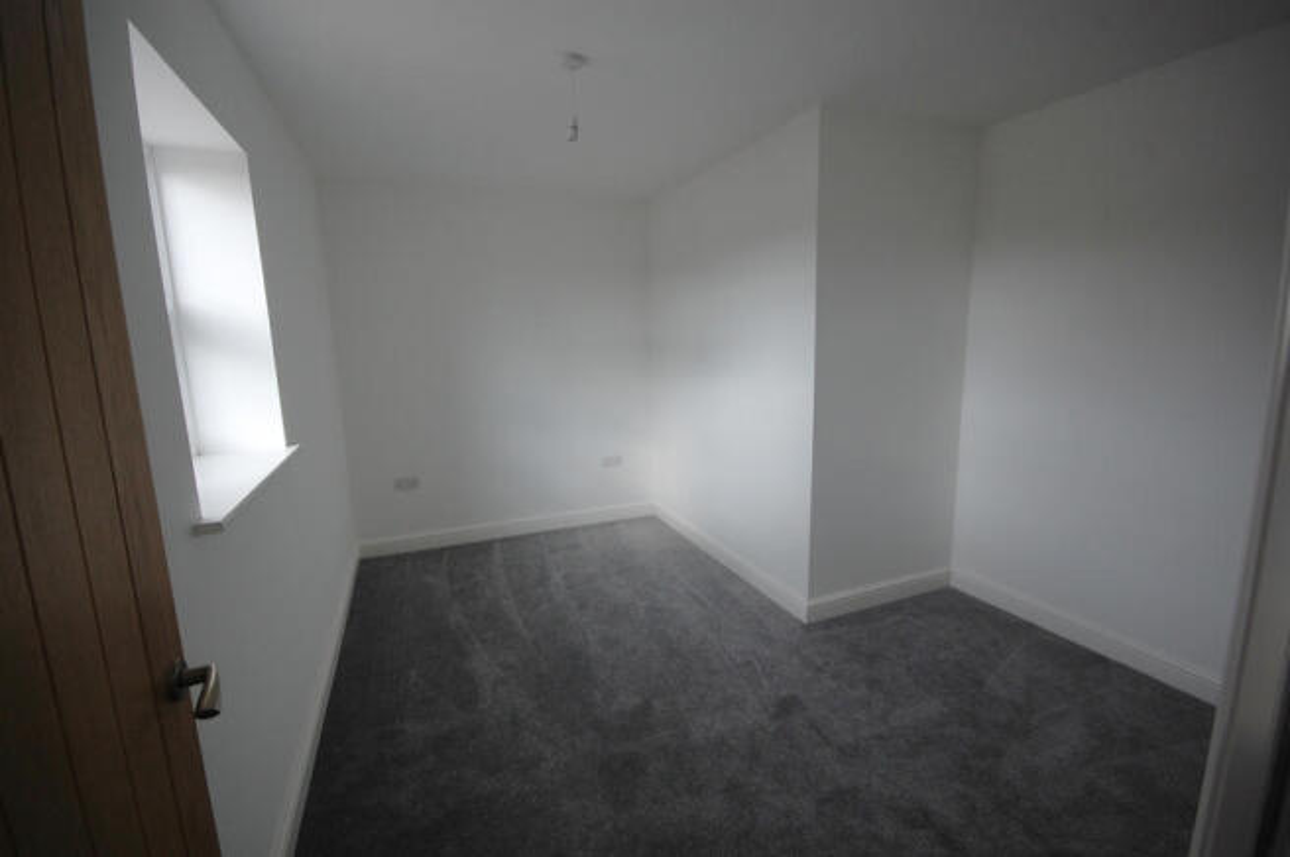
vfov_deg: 77.2
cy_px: 428
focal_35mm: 15
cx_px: 645
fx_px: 537
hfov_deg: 100.4
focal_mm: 10
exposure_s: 1/100
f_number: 5
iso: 200
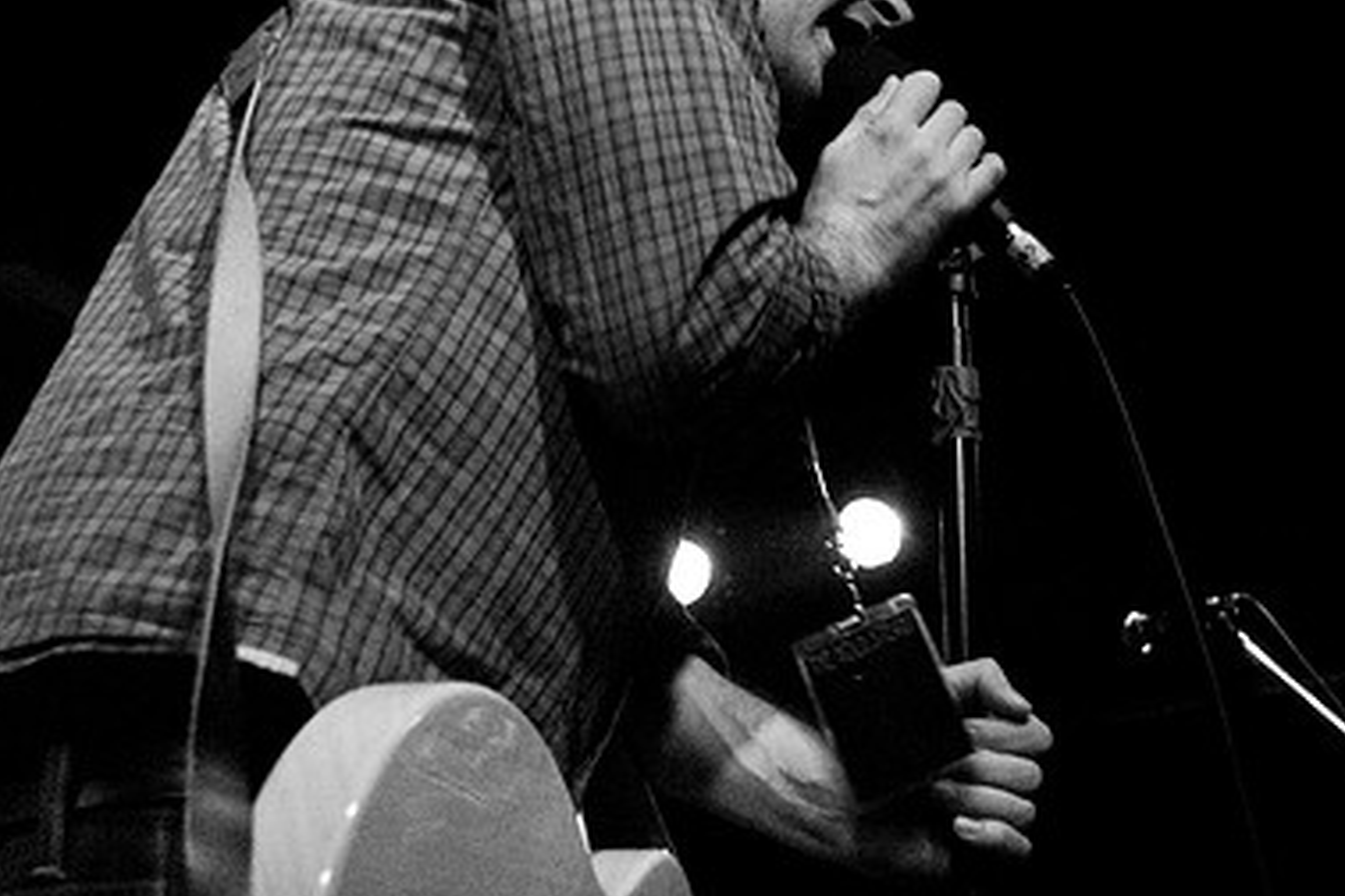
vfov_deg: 29.2
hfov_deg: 42.6
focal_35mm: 46
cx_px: 783
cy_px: 388
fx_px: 1718
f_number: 3.2
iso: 800
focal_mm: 20
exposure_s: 1/80
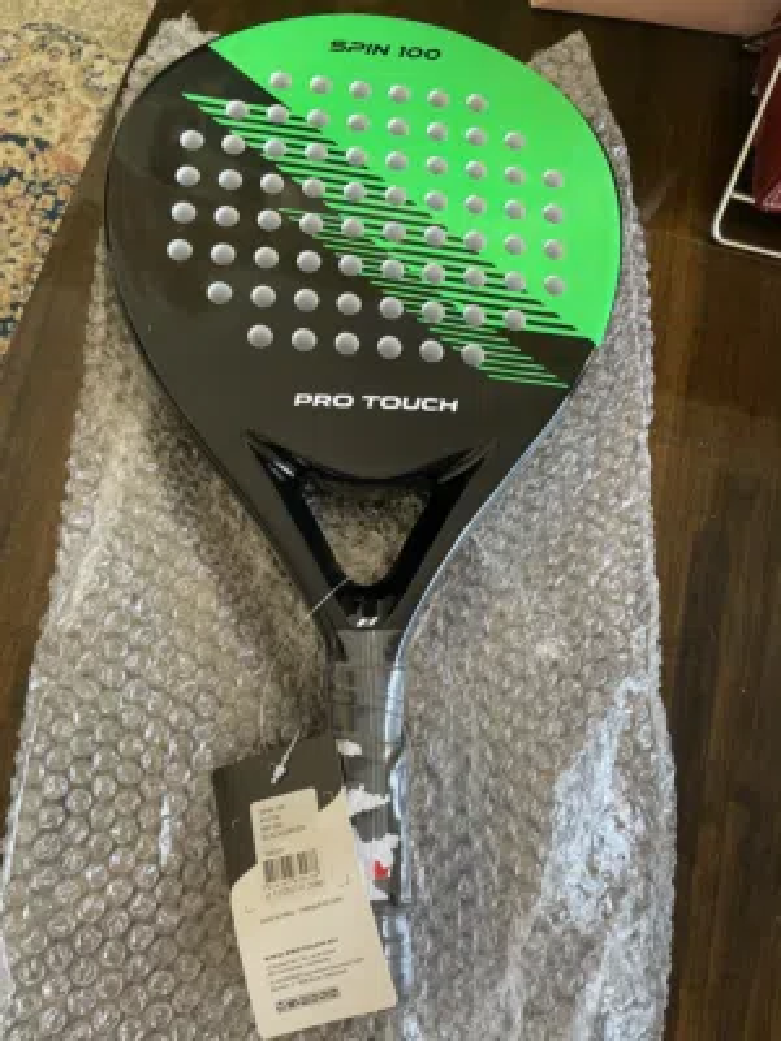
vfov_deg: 67.3
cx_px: 390
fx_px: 782
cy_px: 520
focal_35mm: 26
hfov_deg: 53.1
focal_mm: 4.2
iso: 250
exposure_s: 1/60
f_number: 1.6
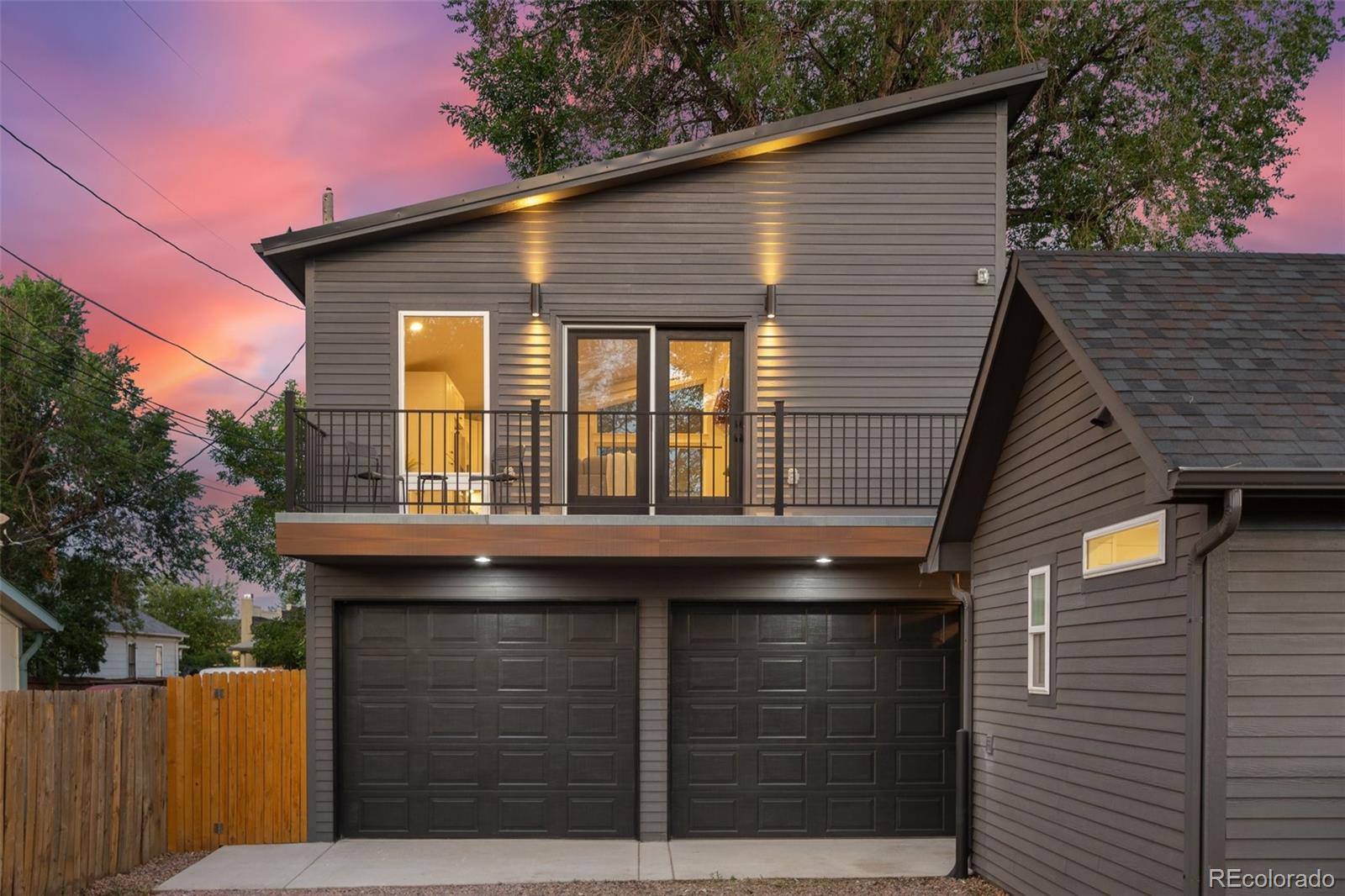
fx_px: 1158
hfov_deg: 60.3
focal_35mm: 31
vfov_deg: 42.3
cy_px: 448
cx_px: 672
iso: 200
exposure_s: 1/1.67
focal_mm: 31
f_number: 7.1
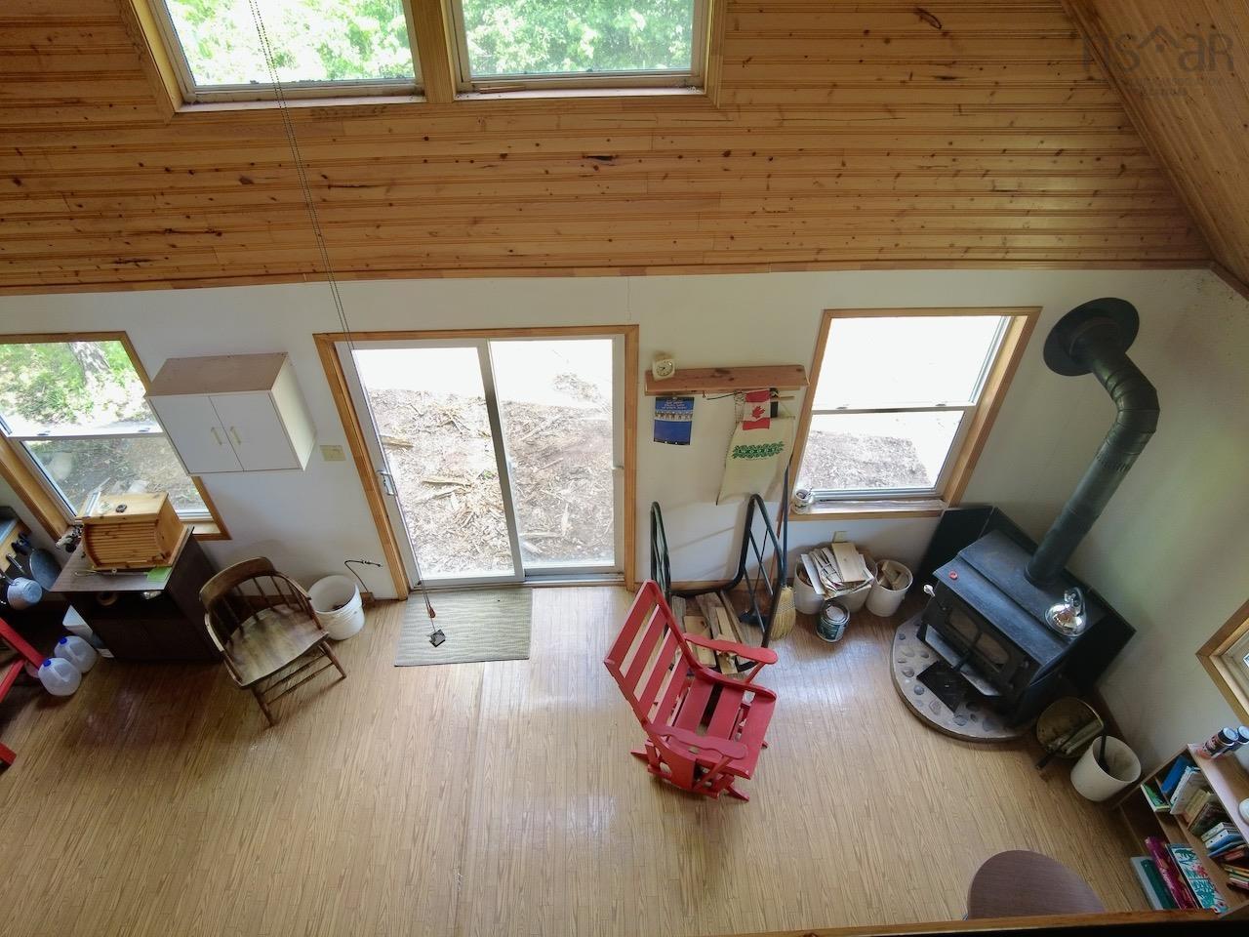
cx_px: 624
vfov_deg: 66.0
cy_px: 468
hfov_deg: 81.7
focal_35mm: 20
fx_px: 722
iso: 100
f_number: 1.8
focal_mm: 4.4
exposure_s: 1/25
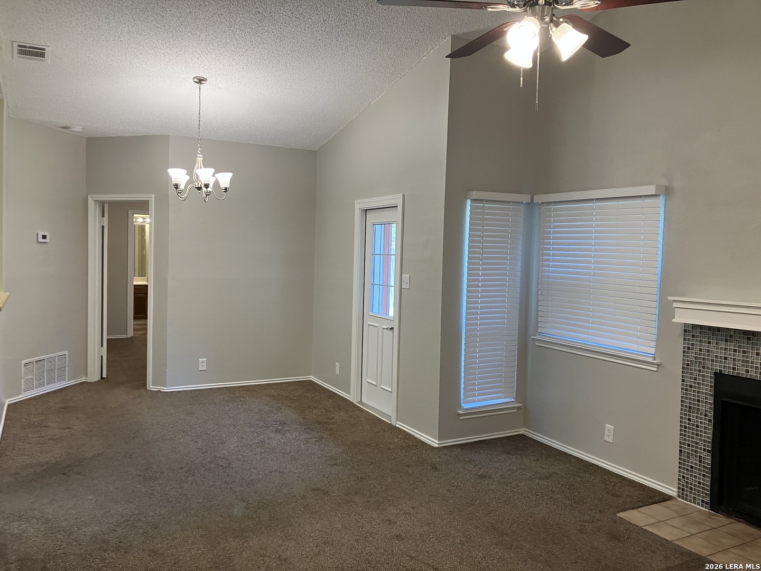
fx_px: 616
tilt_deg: -2.9
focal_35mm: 28
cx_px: 380
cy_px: 286
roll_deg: -1.0
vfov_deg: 49.7
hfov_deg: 63.4
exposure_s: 1/60
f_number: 1.8
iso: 80
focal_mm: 3.99
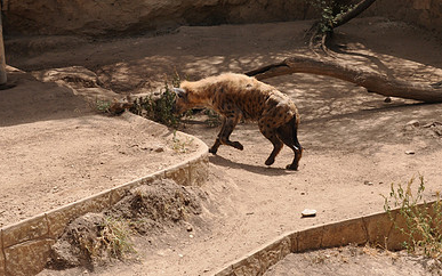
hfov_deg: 23.8
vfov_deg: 15.0
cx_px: 224
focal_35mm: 87
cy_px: 119
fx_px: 1048
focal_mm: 38
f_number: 10
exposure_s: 1/400
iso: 200
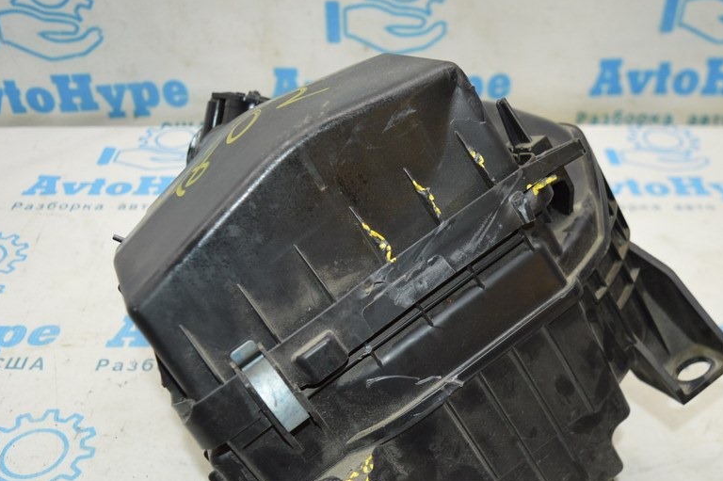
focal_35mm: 40
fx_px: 803
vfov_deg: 33.1
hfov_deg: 48.5
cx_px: 381
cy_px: 318
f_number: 3.5
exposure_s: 1/60
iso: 500
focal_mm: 20
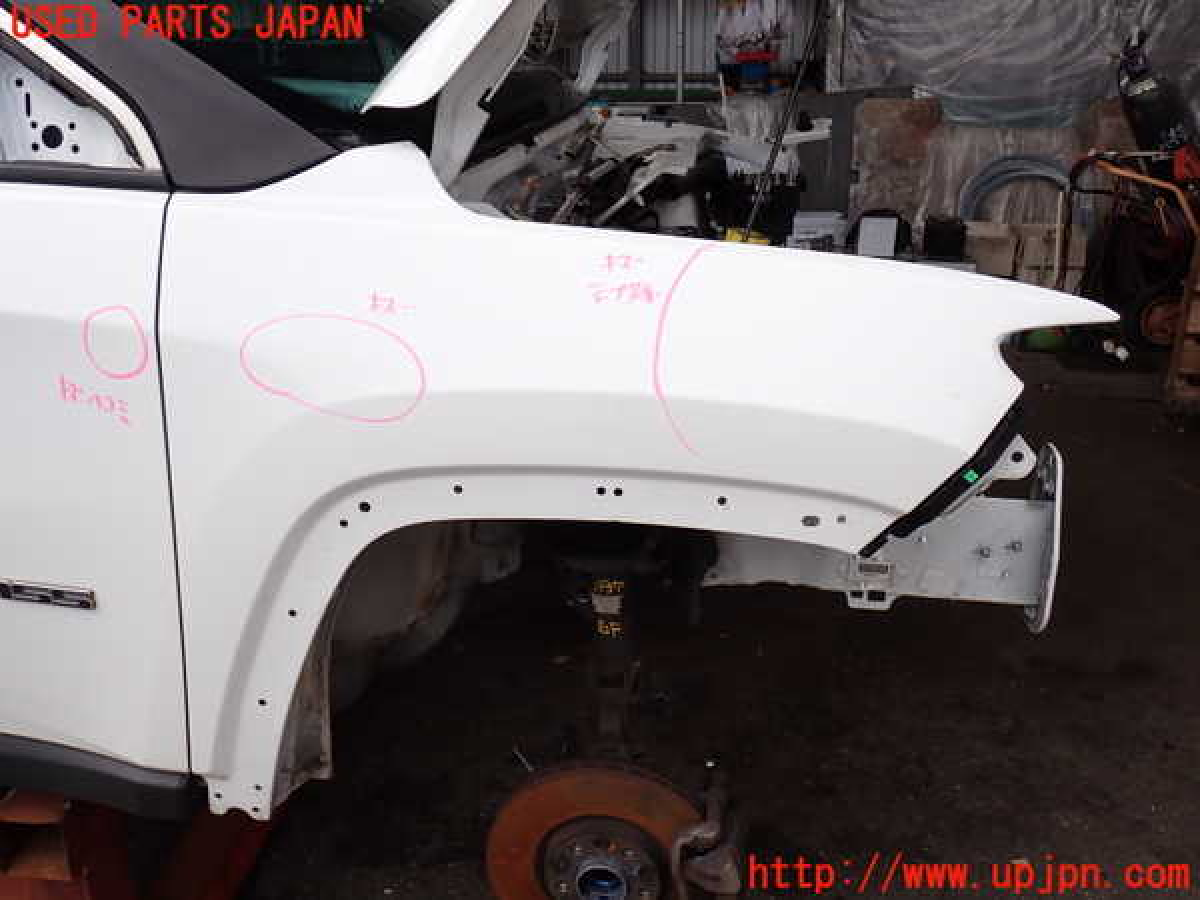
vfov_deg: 44.2
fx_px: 1109
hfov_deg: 56.8
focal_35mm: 32
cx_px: 600
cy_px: 450
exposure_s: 1/800
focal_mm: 5.79
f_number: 3.2
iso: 100
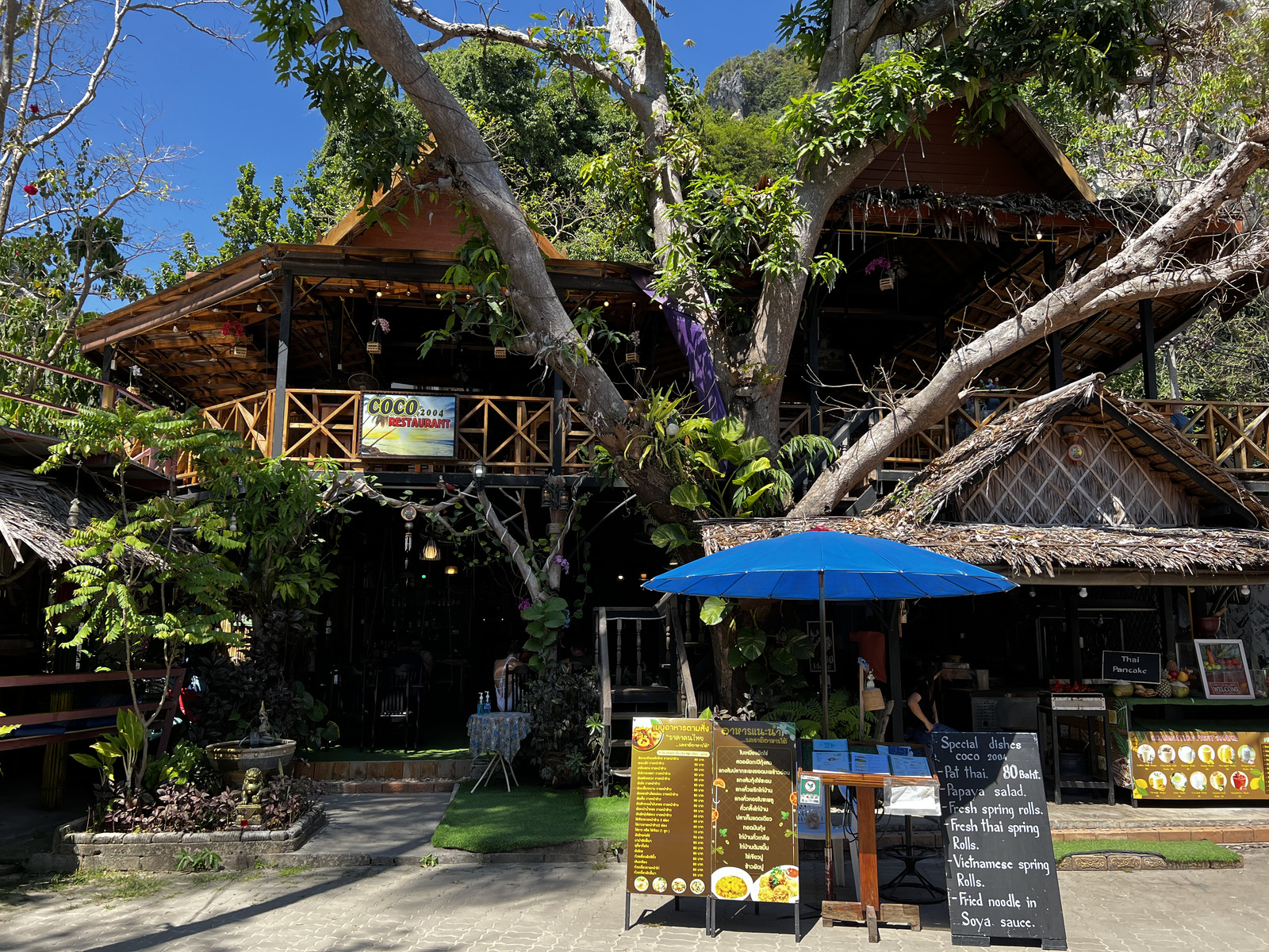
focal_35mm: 26
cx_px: 634
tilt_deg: +9.1
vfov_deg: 53.1
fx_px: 953
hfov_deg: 67.3
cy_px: 476
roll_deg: +0.2
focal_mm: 5.7
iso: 50
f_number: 1.5
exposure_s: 1/1038
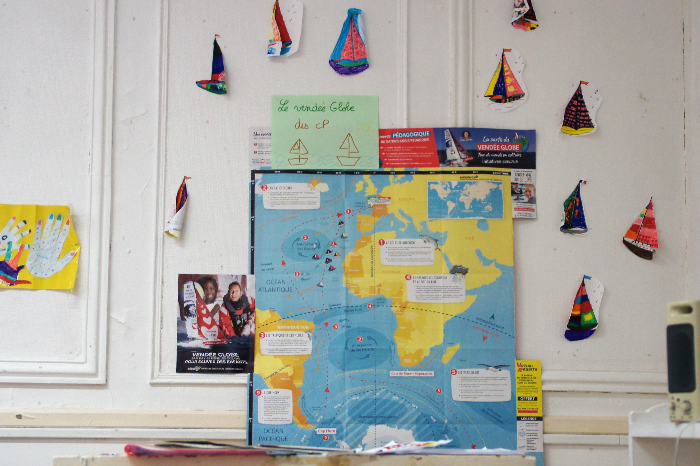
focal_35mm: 52
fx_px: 1020
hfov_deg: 37.9
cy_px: 233
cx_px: 350
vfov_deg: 25.7
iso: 640
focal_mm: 35
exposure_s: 1/60
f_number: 4.5
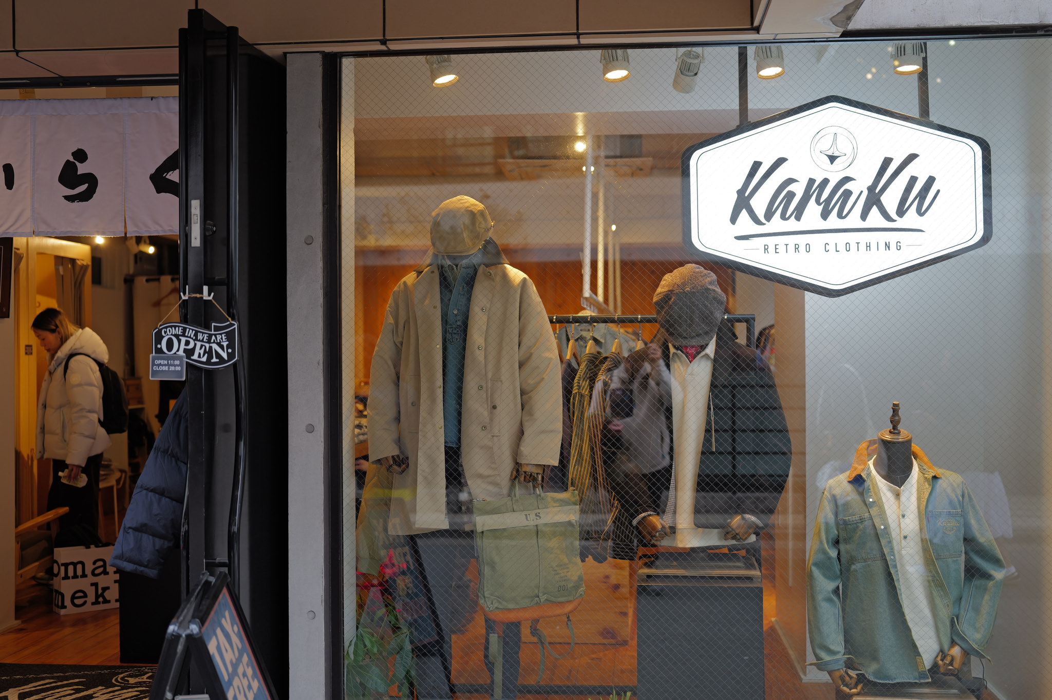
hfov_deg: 45.5
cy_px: 350
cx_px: 526
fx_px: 1256
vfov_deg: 31.2
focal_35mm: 43
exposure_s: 1/100
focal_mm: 43
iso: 100
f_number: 2.2
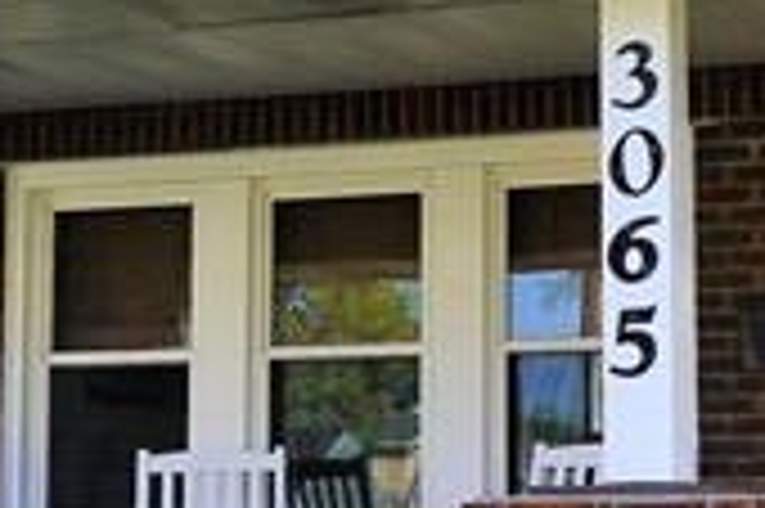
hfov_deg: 17.7
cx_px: 554
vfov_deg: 11.9
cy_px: 243
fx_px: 2441
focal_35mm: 115
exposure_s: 1/100
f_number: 6.3
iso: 100
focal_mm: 18
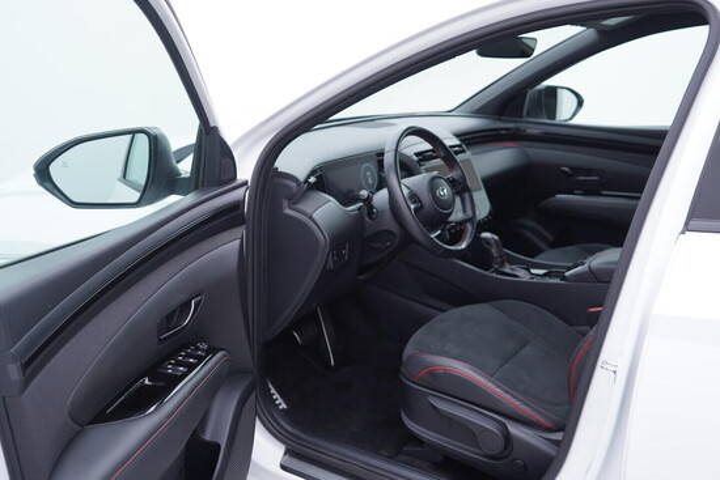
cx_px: 360
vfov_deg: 36.9
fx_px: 720
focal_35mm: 36
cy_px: 240
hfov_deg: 53.1
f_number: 3.2
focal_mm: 24
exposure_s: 1/50
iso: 125
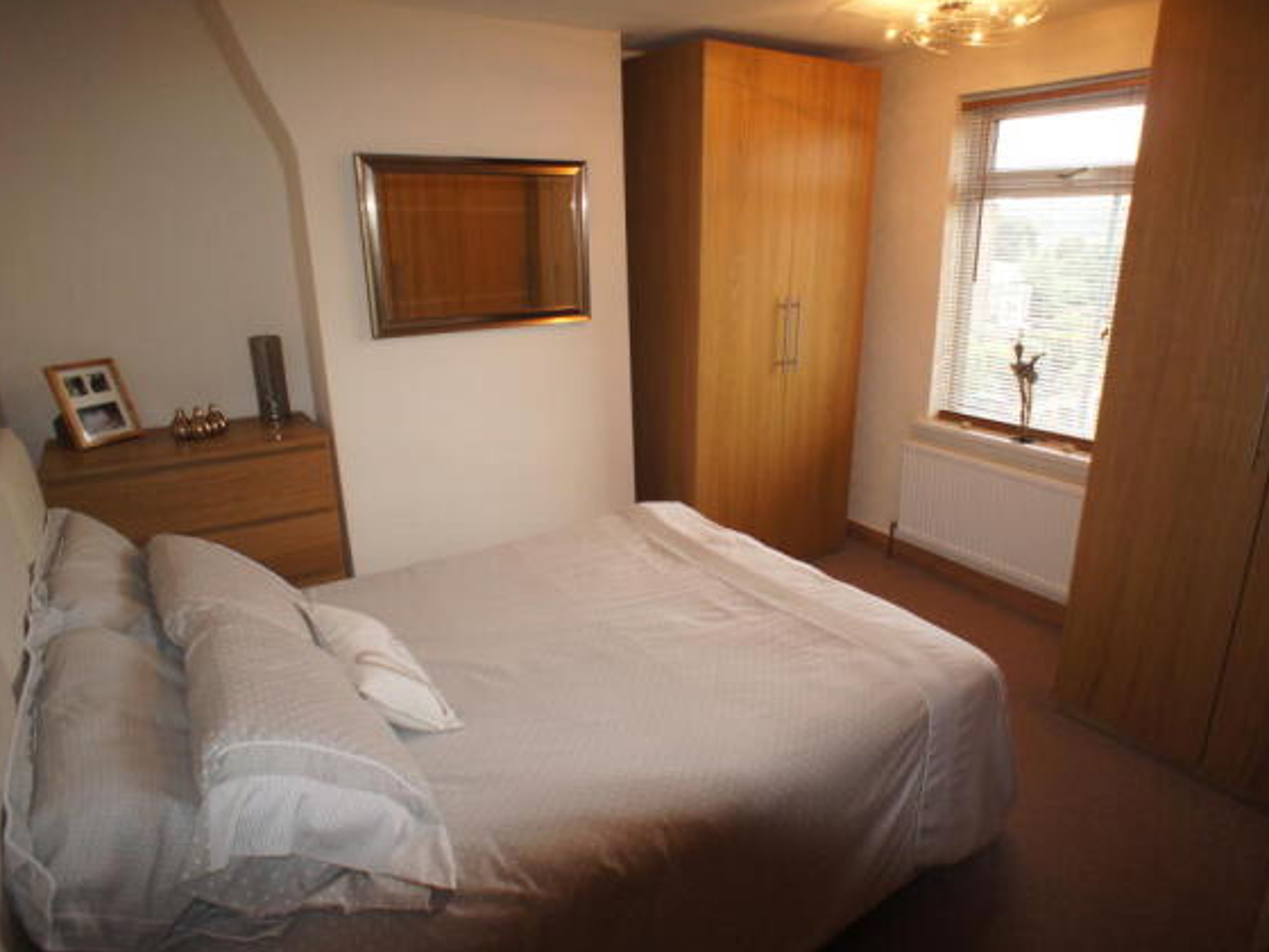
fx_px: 990
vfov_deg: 51.3
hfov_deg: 65.2
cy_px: 487
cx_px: 682
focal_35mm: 27
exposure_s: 1/60
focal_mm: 16
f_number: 2.8
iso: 640
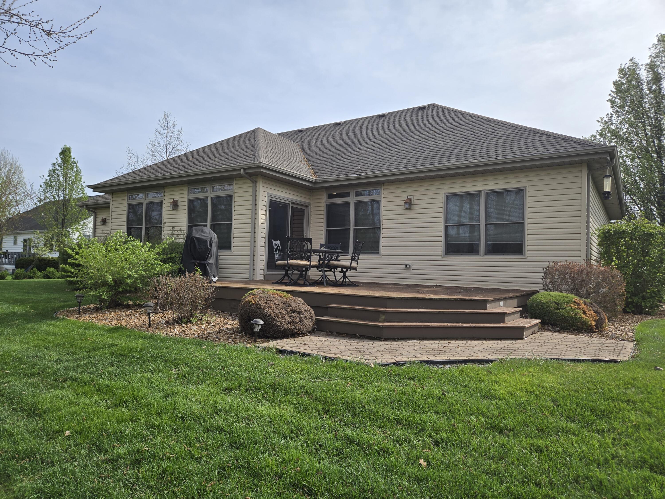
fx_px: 442
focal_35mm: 23
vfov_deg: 58.9
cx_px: 332
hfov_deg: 73.9
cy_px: 250
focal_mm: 5.4
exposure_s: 1/1962
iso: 25
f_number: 1.8
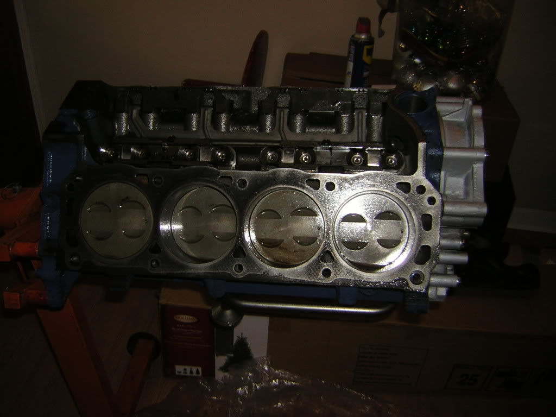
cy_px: 208
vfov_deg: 39.7
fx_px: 578
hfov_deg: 51.4
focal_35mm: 36
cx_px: 278
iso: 50
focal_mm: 4.7
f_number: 2.6
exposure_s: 1/60
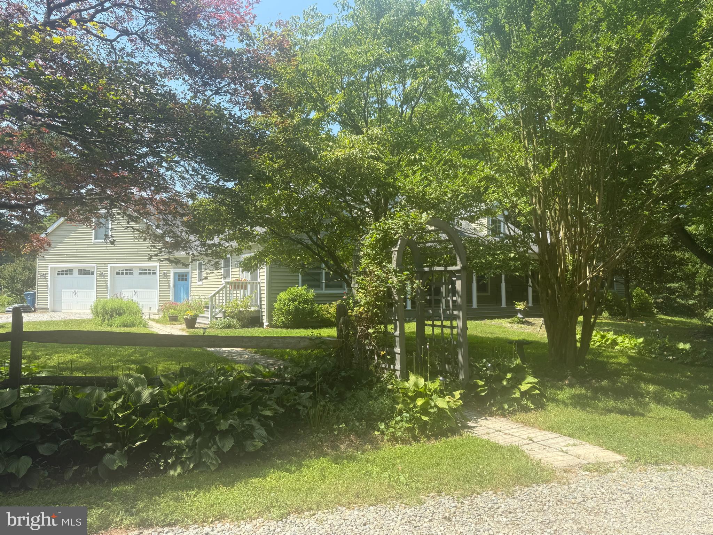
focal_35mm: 24
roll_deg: +0.1
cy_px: 268
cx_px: 356
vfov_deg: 56.8
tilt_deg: +2.8
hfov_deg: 71.6
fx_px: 494
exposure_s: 1/1770
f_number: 1.78
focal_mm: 6.76
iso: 80
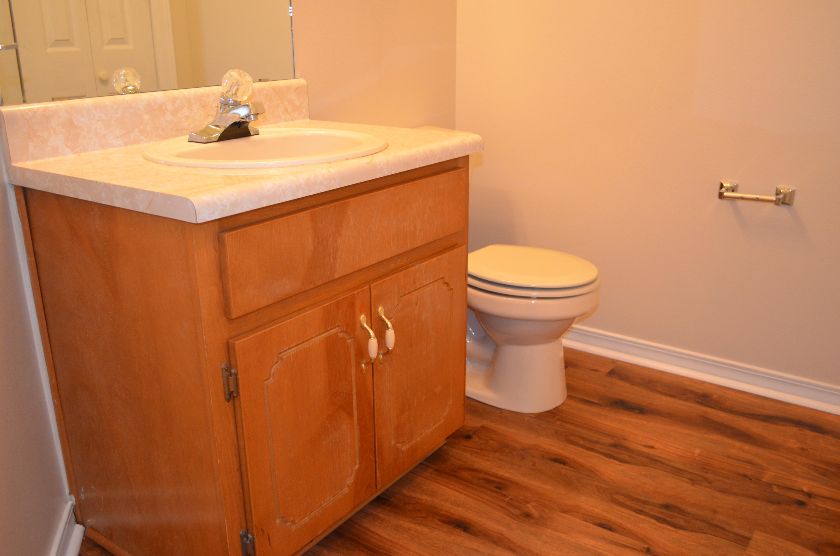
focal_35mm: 33
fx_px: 768
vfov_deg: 39.8
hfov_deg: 57.3
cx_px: 420
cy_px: 278
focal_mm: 22
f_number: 3.8
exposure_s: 1/60
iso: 1100
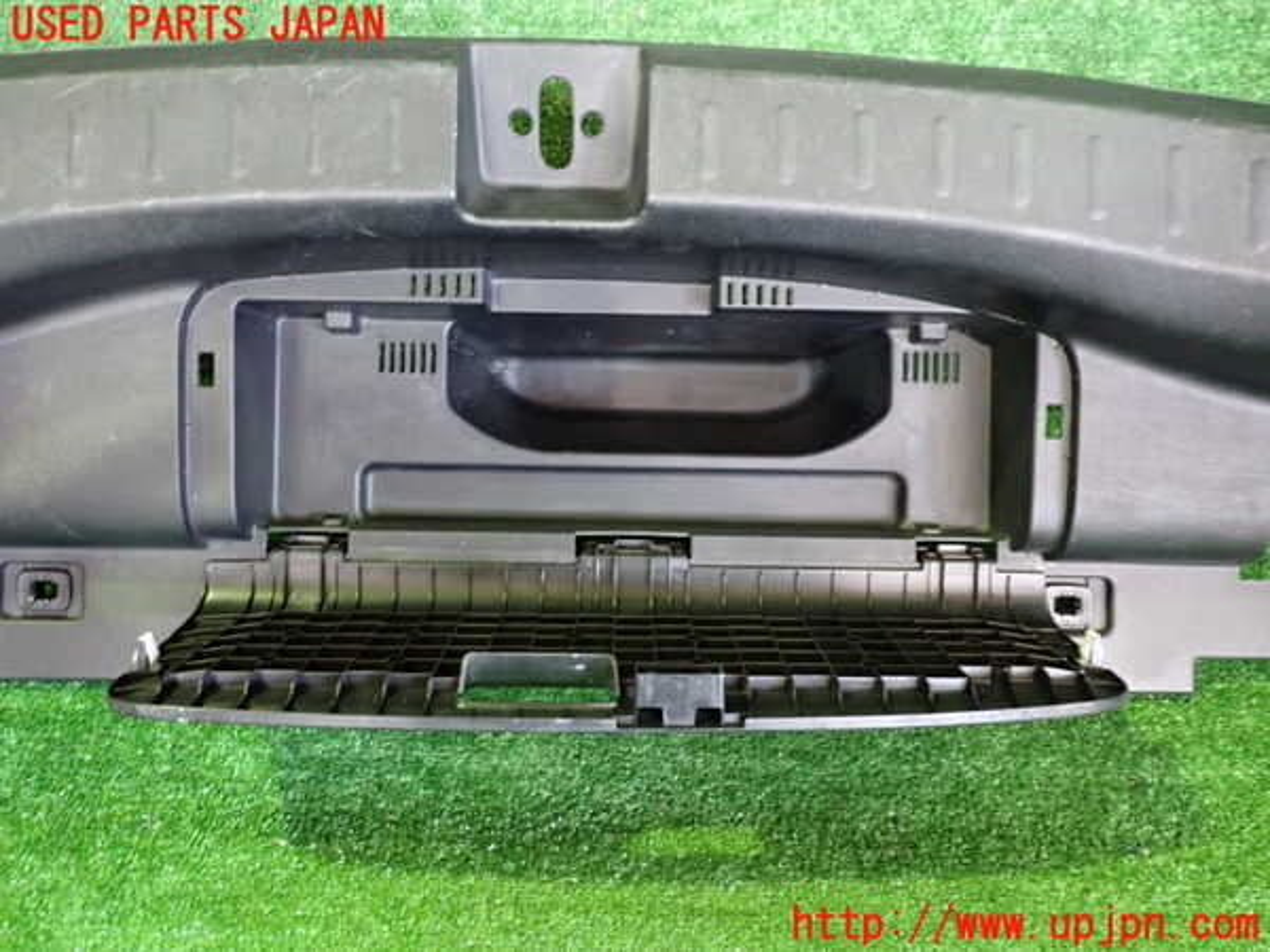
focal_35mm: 30
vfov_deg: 46.8
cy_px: 476
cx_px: 635
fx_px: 1101
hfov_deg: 60.0
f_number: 2.3
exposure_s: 1/20
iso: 800
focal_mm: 5.4
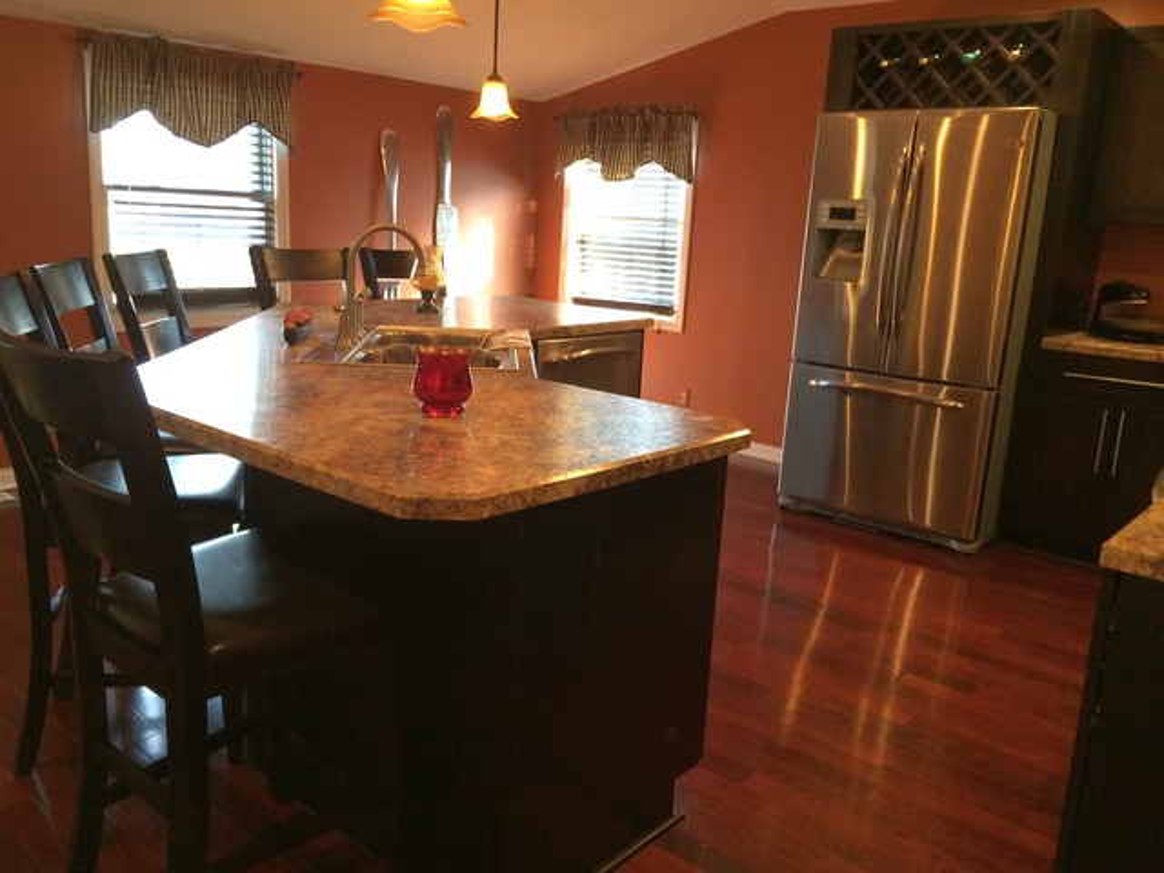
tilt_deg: -13.0
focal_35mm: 29
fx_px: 975
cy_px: 436
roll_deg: -2.6
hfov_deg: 61.7
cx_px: 582
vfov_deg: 48.2
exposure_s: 1/30
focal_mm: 4.15
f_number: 2.2
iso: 200
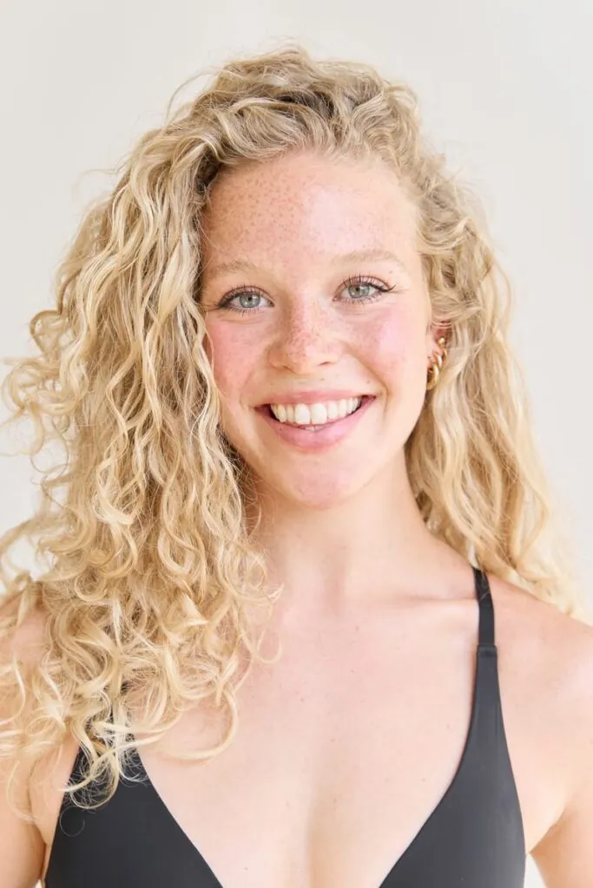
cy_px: 444
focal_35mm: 57
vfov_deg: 35.0
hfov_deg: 23.8
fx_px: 1408
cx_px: 296
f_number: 5.6
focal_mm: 57
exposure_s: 1/125
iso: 320
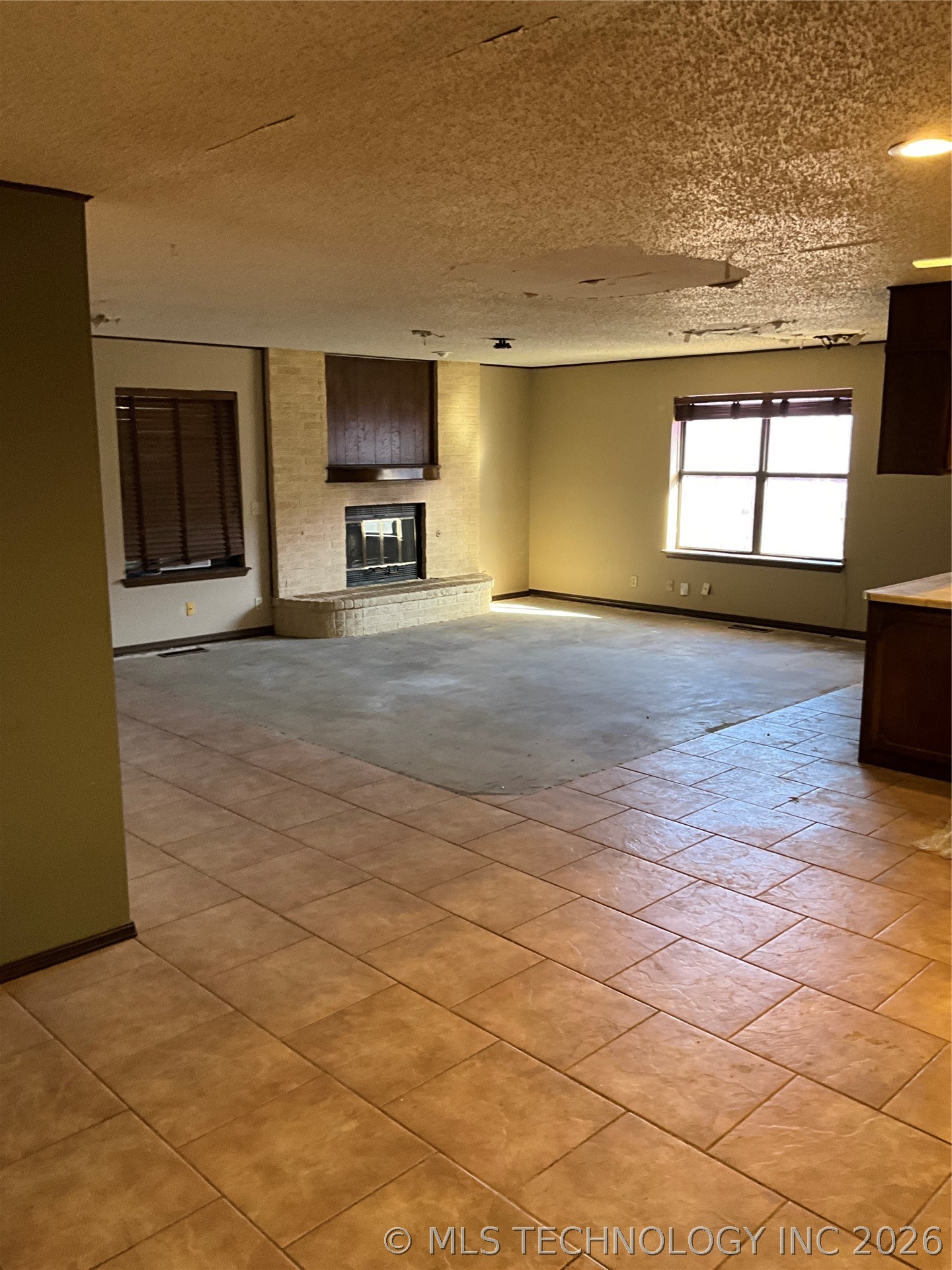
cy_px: 635
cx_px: 476
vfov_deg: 61.7
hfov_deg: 48.2
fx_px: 1063
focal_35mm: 29
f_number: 1.8
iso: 160
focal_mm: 3
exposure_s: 1/60
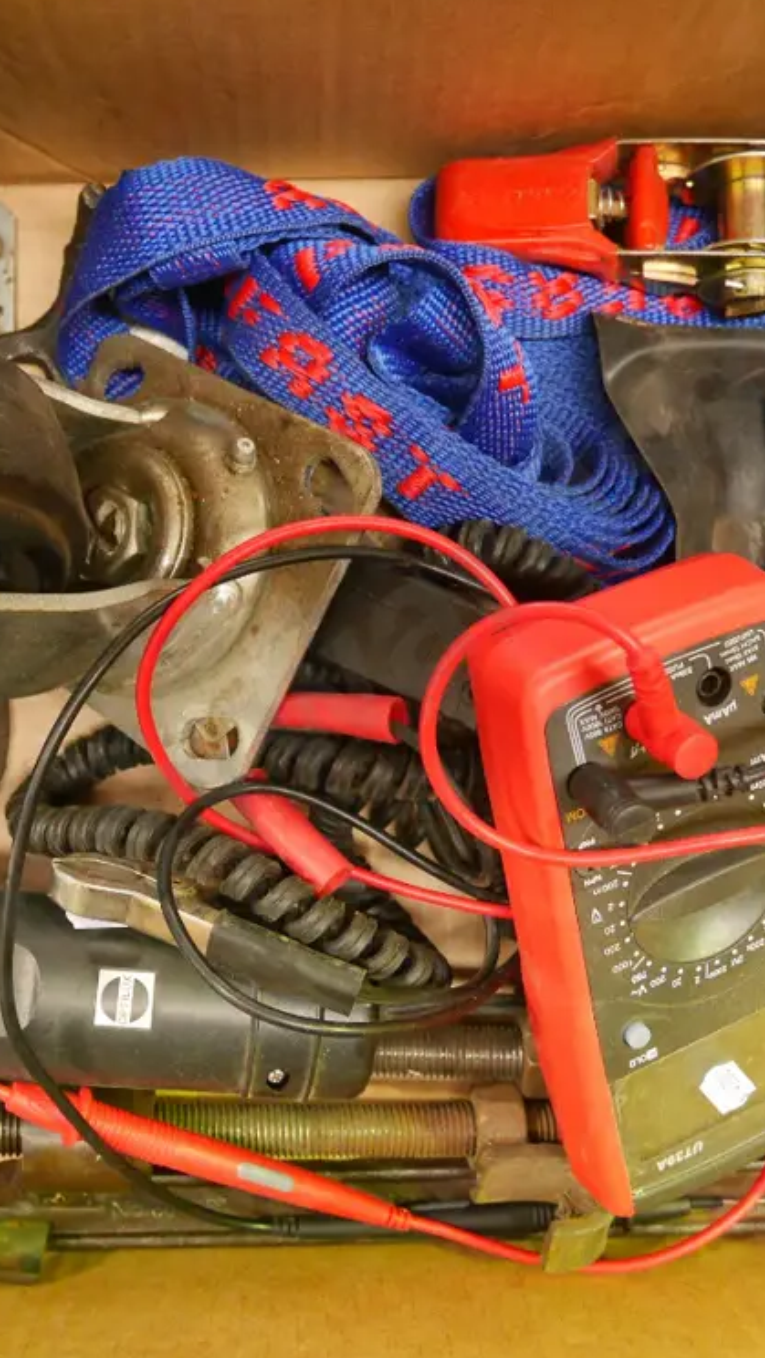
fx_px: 1297
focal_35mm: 36
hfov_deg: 32.8
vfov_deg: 55.3
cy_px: 682
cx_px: 352
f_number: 3.7
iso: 3200
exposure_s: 1/60
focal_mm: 12
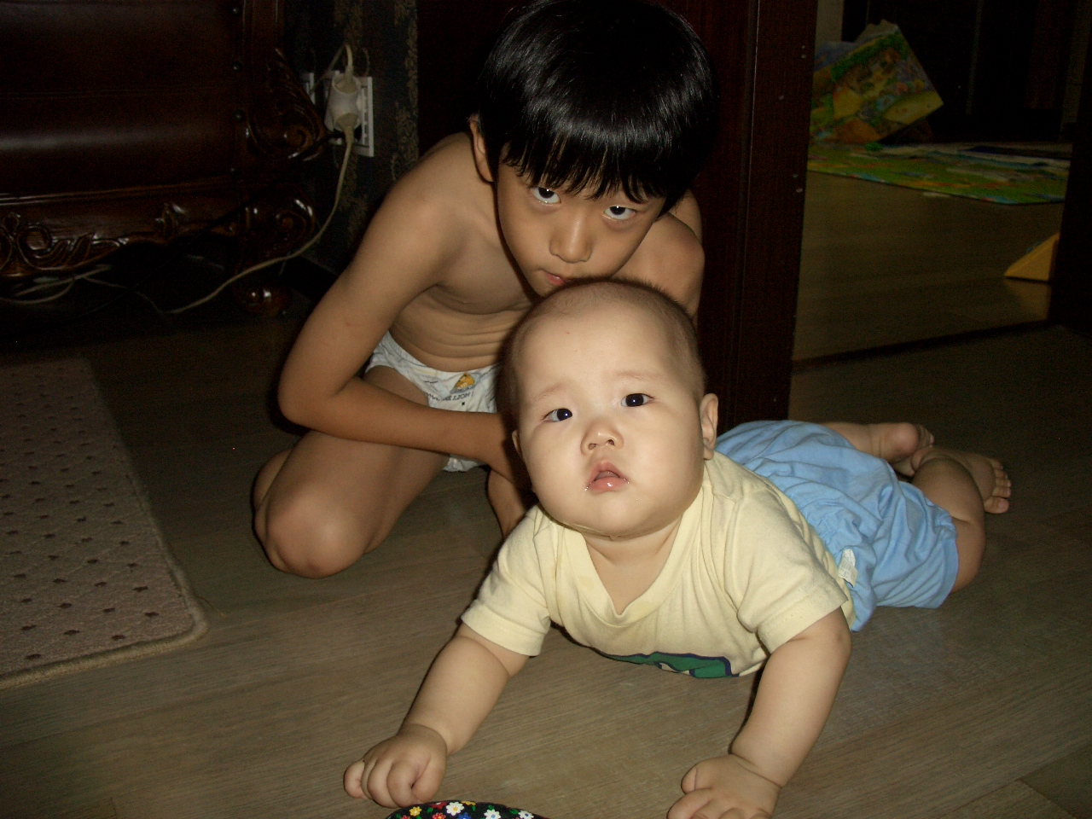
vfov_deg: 42.9
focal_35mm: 33
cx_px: 546
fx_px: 1041
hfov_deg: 55.4
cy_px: 410
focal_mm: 7.1
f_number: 2.8
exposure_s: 1/60
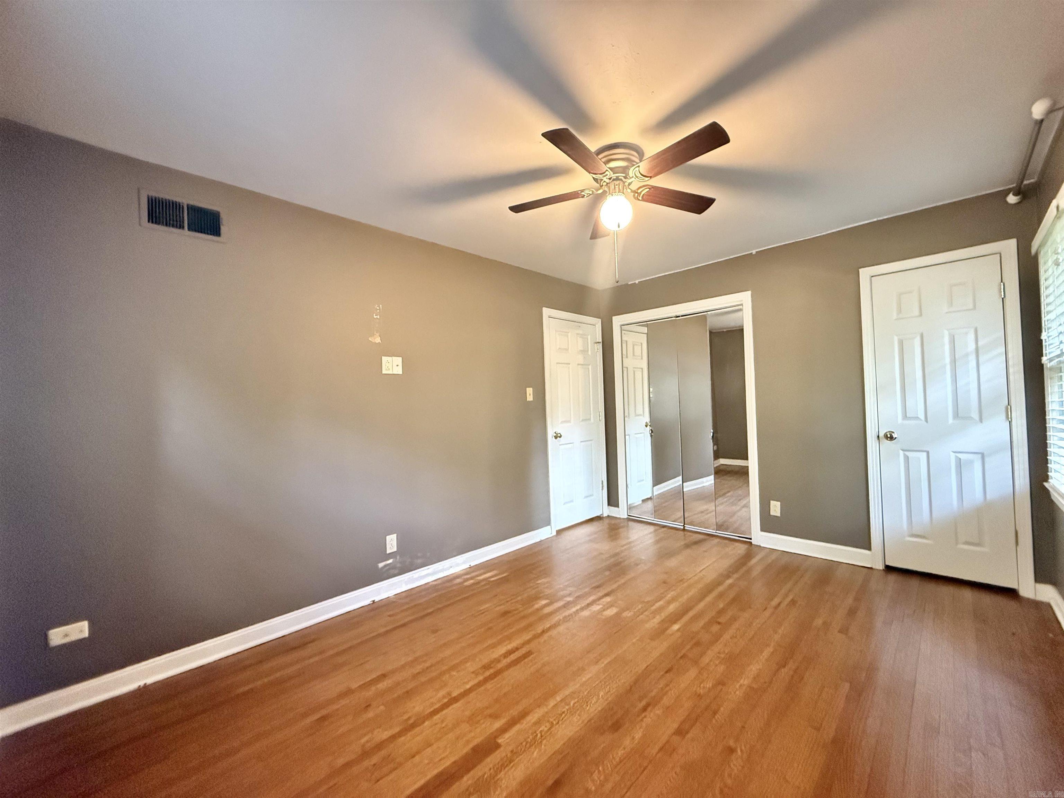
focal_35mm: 14
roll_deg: +2.8
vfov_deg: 85.7
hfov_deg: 102.1
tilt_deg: +0.8
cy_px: 399
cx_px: 532
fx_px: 430
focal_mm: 2.22
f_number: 2.2
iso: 1250
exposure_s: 1/60
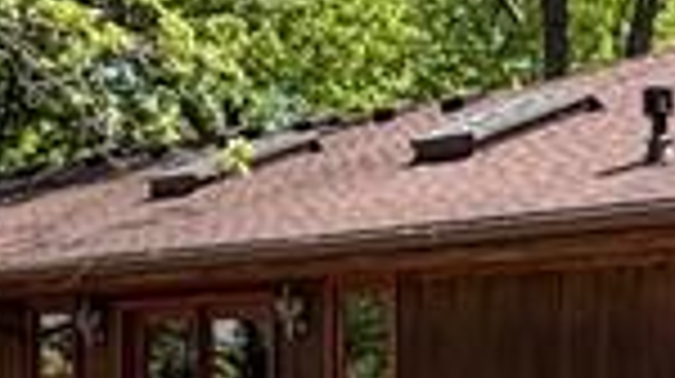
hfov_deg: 19.9
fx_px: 1859
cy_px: 418
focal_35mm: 104
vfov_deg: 11.4
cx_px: 684
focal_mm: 2.22
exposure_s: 1/510
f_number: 2.2
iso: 40
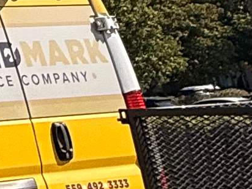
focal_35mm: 137
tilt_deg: +20.7
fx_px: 997
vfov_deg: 9.8
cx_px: -491
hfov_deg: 10.5
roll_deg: +4.0
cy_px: -235
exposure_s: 1/2165
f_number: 2.2
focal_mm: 2.22
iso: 50
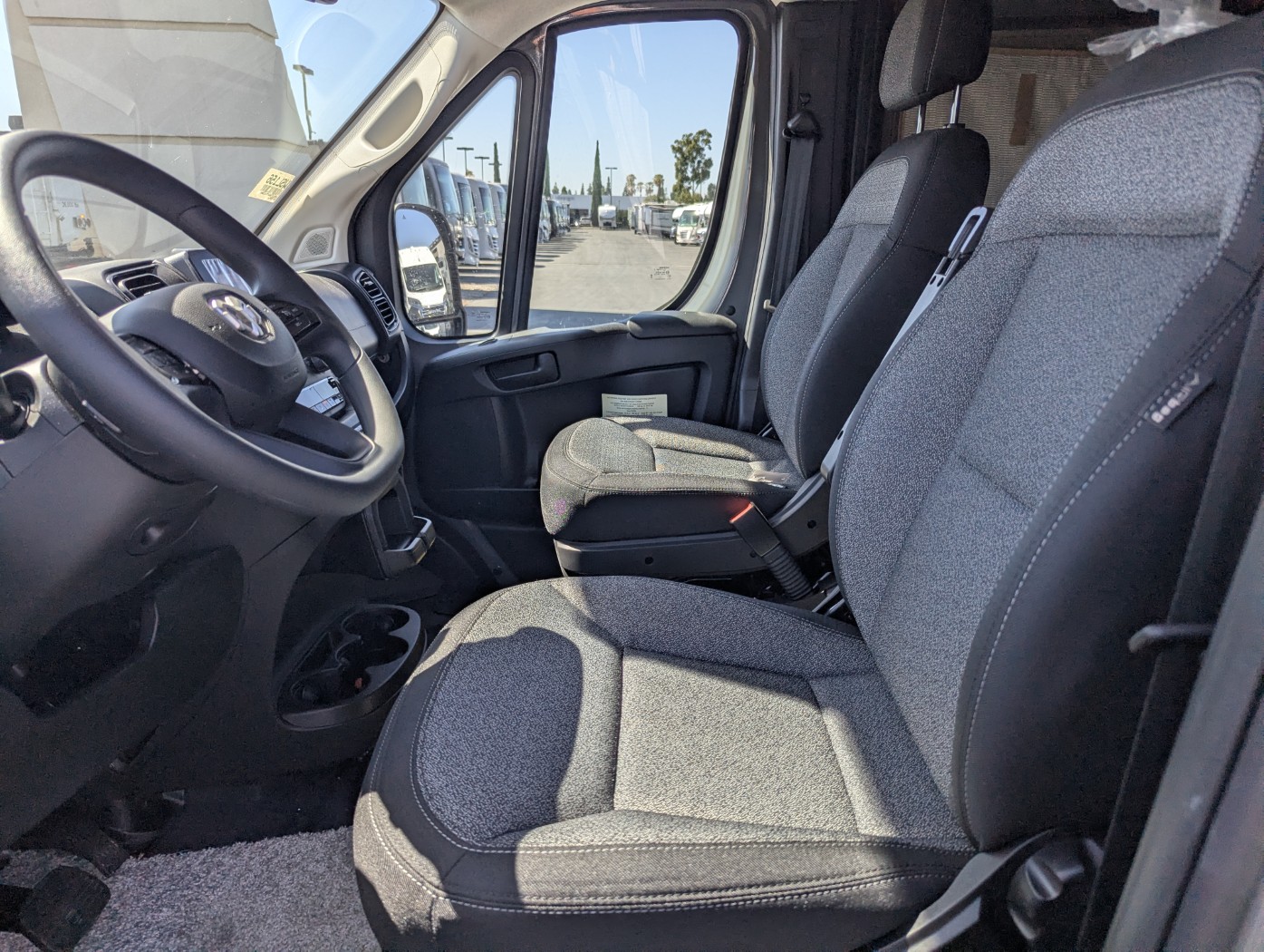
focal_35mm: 24
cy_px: 476
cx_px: 632
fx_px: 877
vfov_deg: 56.9
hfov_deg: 71.5
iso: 45
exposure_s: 1/891
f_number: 1.85
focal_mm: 6.81
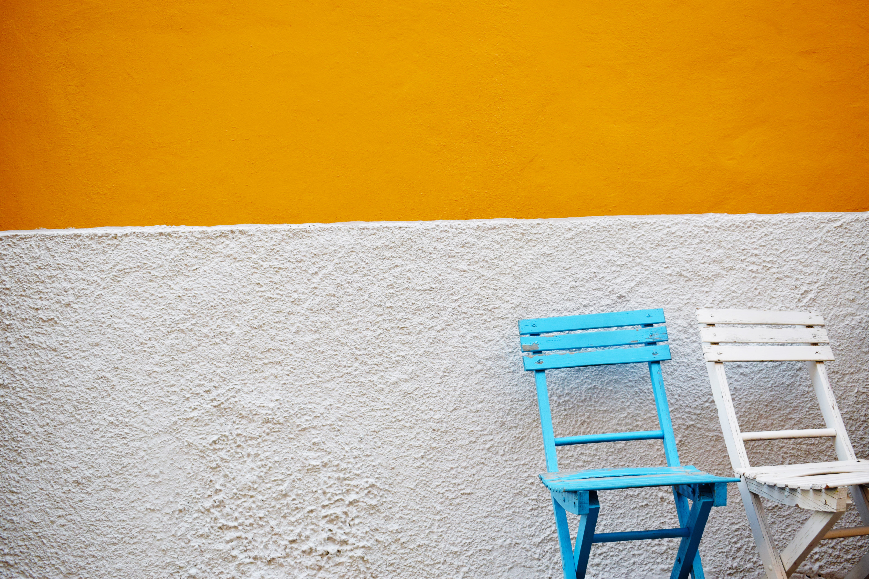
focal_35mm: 40
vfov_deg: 33.0
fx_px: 978
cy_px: 290
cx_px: 434
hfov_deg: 47.9
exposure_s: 1/125
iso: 400
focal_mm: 27
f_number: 5.6
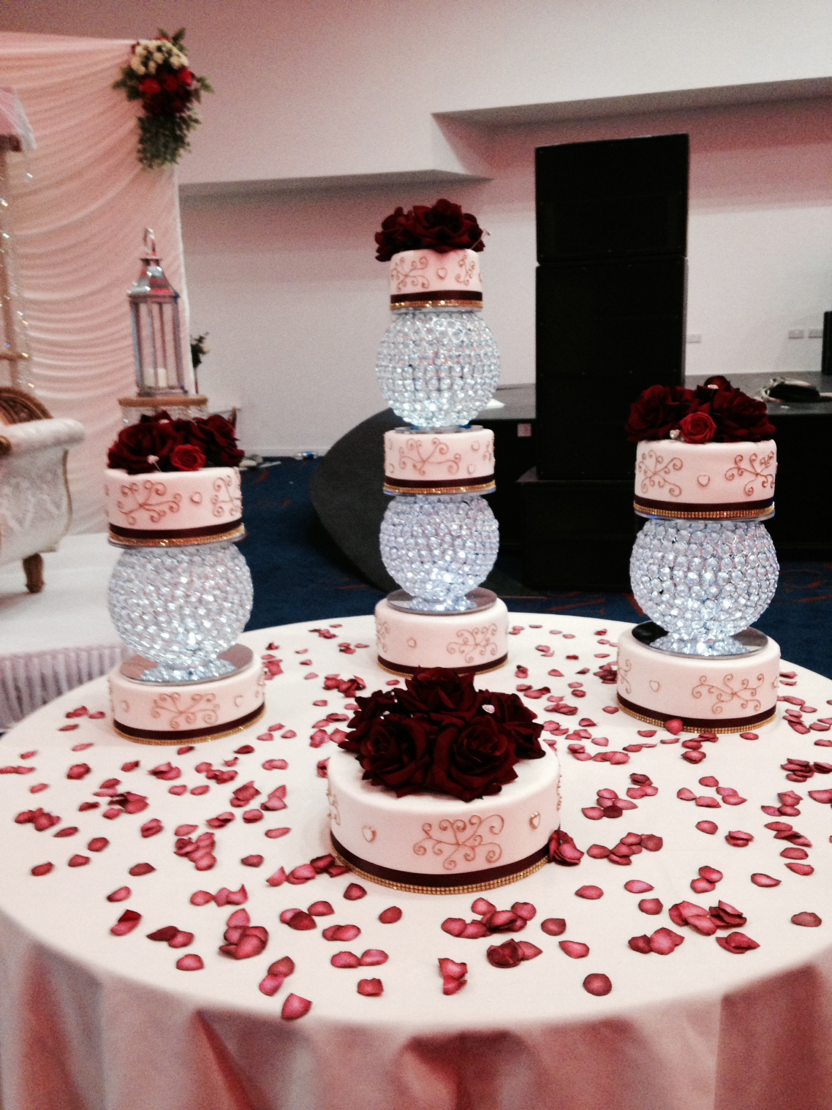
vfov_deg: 55.4
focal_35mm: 33
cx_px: 416
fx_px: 1058
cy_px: 555
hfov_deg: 42.9
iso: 400
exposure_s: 1/20
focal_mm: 4.12
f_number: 2.4
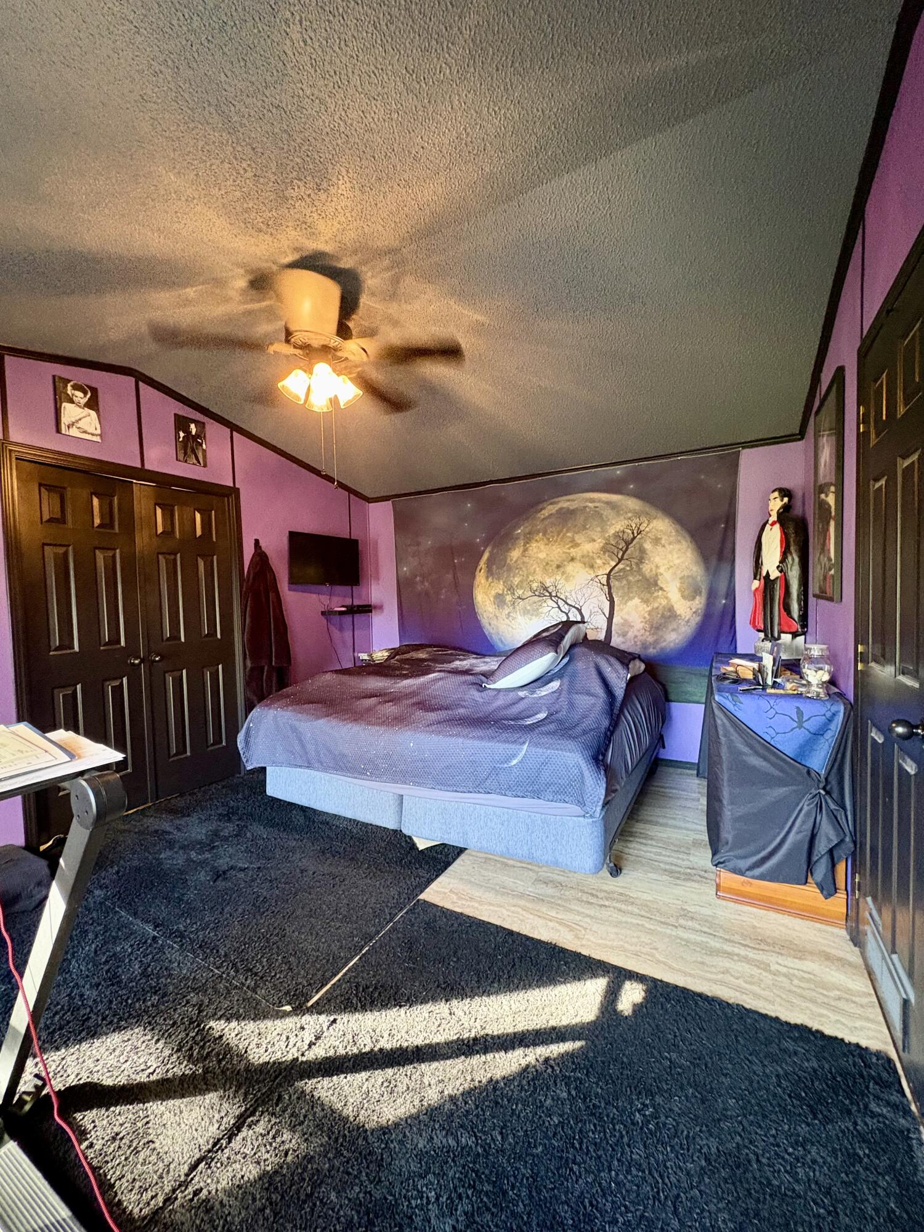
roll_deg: +0.9
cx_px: 462
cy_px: 616
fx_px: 498
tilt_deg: -1.5
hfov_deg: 85.7
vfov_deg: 102.1
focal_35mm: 14
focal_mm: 2.22
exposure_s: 1/40
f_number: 2.2
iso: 640
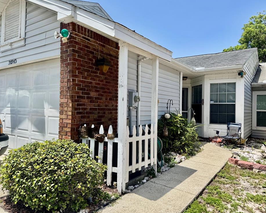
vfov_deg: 54.9
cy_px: 104
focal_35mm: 26
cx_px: 121
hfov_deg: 65.9
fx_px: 205
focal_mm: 6.76
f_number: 1.78
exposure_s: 1/4608
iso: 80
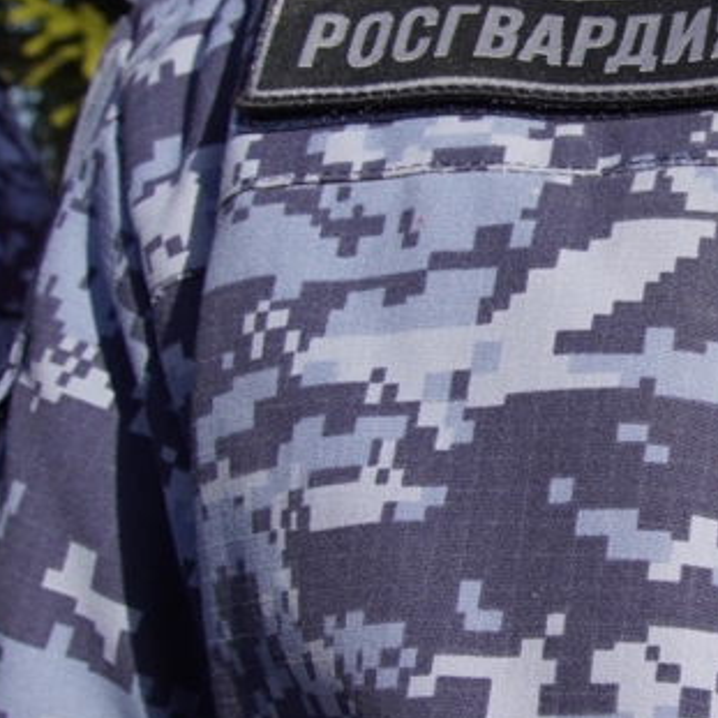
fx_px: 2018
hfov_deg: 19.1
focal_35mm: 86
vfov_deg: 20.2
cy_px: 349
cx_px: 839
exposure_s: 1/125
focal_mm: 28
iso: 100
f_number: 10
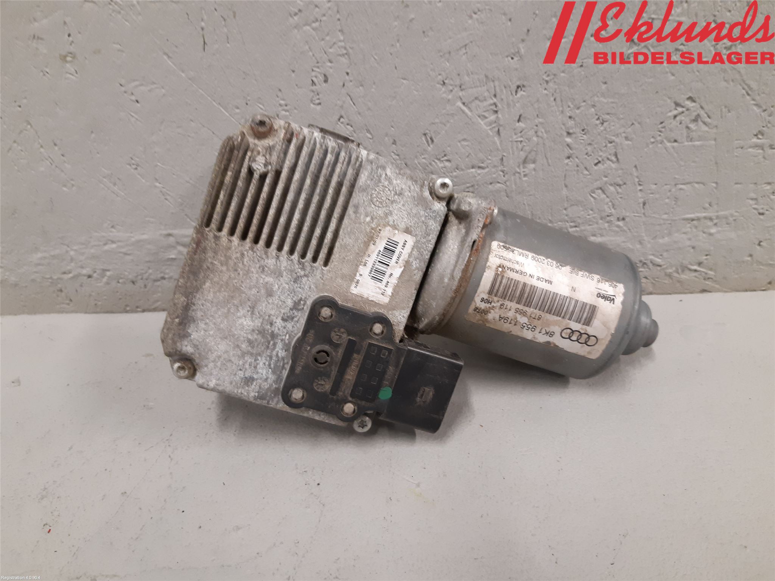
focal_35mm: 26
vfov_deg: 53.1
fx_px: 582
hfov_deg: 67.3
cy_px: 290
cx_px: 388
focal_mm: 3.93
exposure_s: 1/50
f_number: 1.7
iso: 160
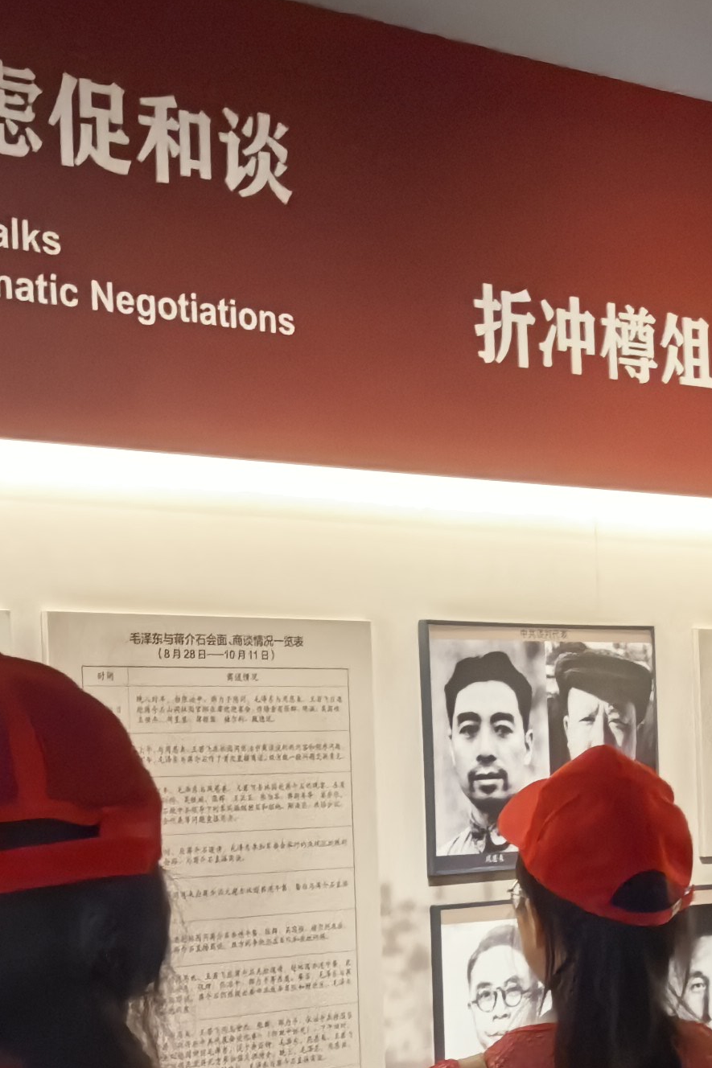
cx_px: 541
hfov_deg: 17.6
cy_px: 729
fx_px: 2285
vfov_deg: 26.1
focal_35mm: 77
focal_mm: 5.75
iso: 640
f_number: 4
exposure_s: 1/100
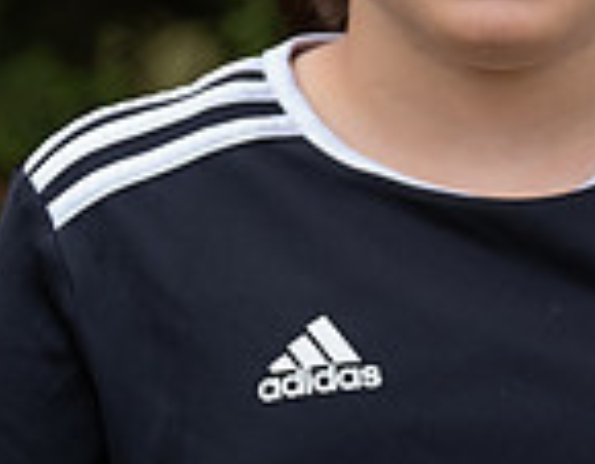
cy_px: 187
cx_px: 511
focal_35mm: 770
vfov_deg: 2.0
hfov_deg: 2.5
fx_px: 13424
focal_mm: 168
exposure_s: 1/320
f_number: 3.2
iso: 64
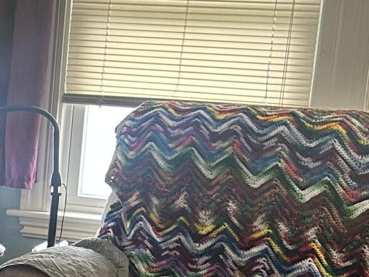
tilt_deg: -12.1
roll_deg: -0.9
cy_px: 248
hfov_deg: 13.0
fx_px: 1407
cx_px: -371
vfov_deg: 11.2
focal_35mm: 132
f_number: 1.5
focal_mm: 5.7
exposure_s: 1/93
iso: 125
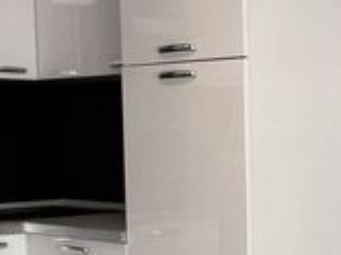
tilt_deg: -6.1
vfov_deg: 15.5
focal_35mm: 94
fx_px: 925
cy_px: 234
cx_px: 411
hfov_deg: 19.6
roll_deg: +0.3
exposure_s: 1/100
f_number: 1.8
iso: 200
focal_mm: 1.57
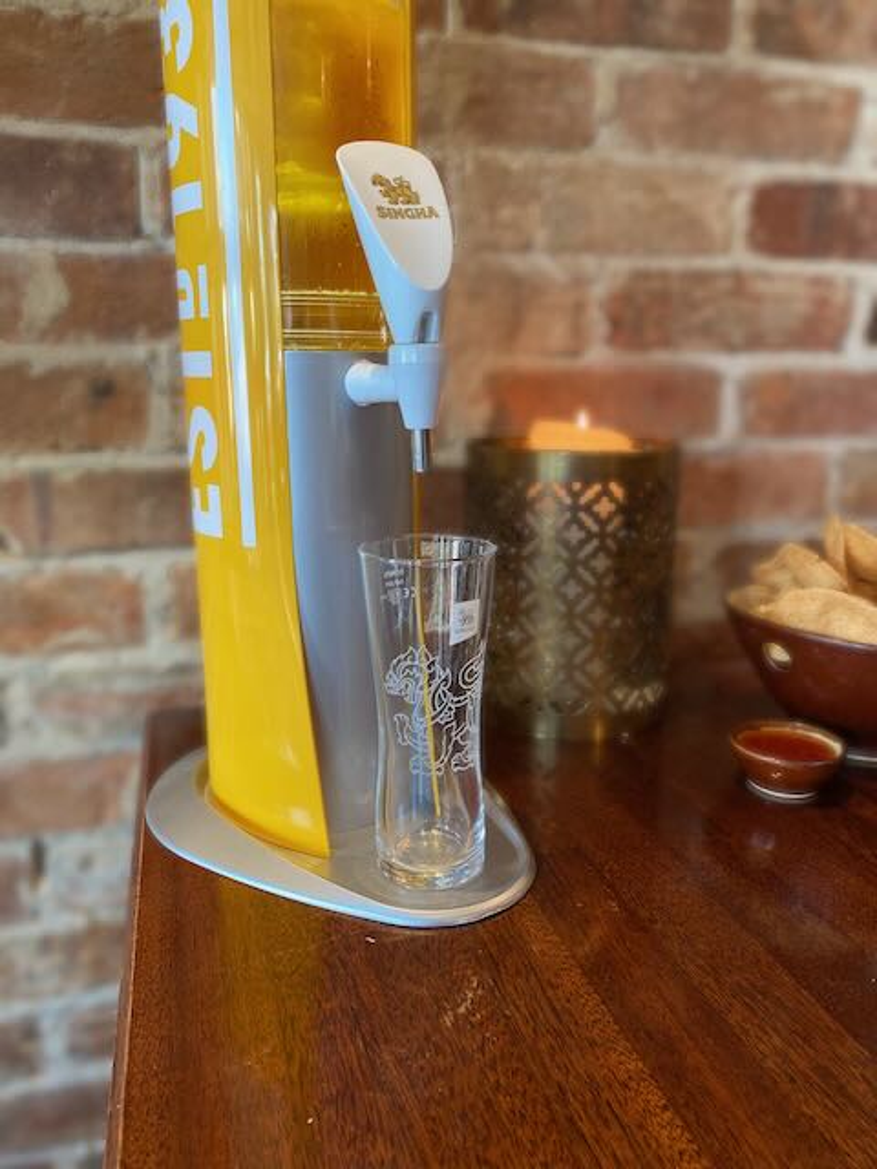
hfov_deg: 53.1
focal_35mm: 26
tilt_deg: -12.7
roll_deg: -0.1
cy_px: 584
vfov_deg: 67.3
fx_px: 878
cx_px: 438
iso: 80
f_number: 1.8
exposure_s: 1/50
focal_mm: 4.25
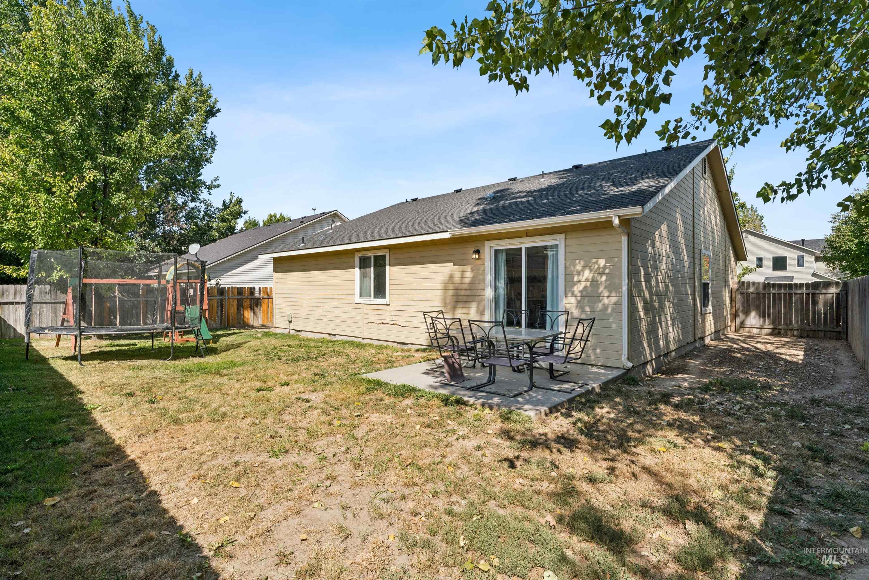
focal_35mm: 17
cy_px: 290
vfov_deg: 69.2
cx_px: 434
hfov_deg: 91.9
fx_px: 420
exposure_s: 1/250
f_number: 13
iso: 400
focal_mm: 17.4
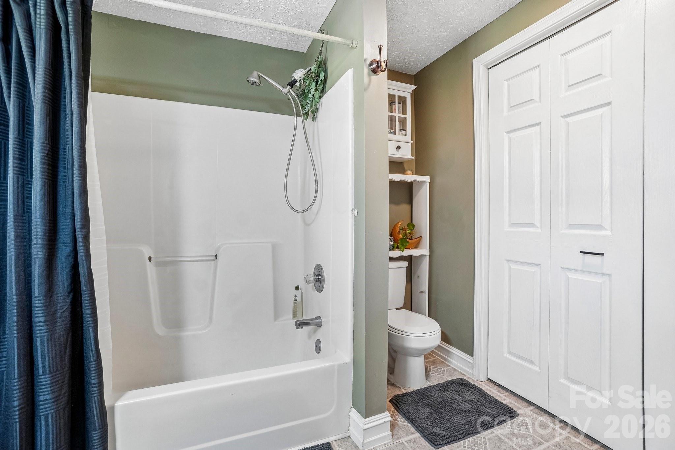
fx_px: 281
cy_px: 225
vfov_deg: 77.3
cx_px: 338
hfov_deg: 100.4
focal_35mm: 15
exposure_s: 1/6
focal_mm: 10
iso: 400
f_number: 8
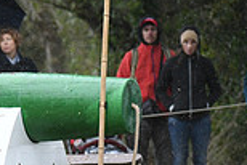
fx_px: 9292
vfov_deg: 1.0
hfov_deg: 1.5
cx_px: -213
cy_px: 6
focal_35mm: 1353
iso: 2000
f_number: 4.5
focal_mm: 240
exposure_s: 1/1250
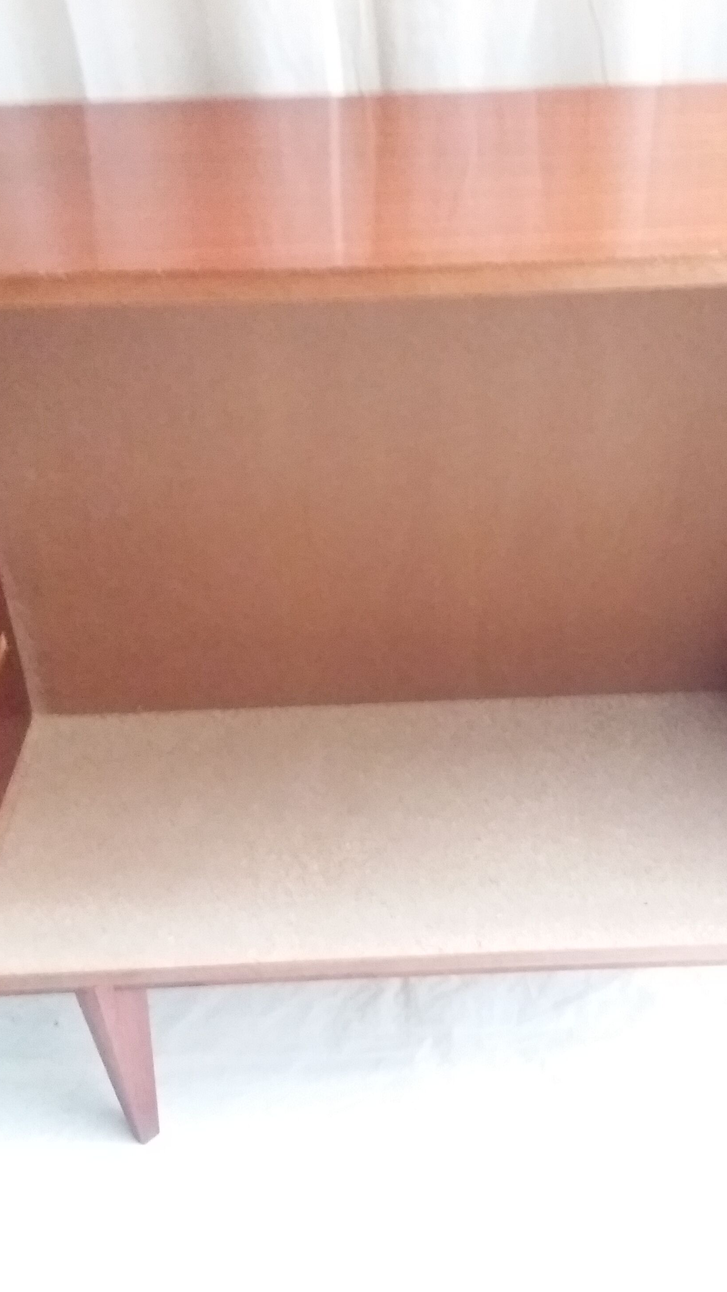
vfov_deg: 47.4
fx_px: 1474
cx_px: 482
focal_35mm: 43
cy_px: 632
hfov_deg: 27.6
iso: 1000
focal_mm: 3.7
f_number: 1.9
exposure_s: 1/17
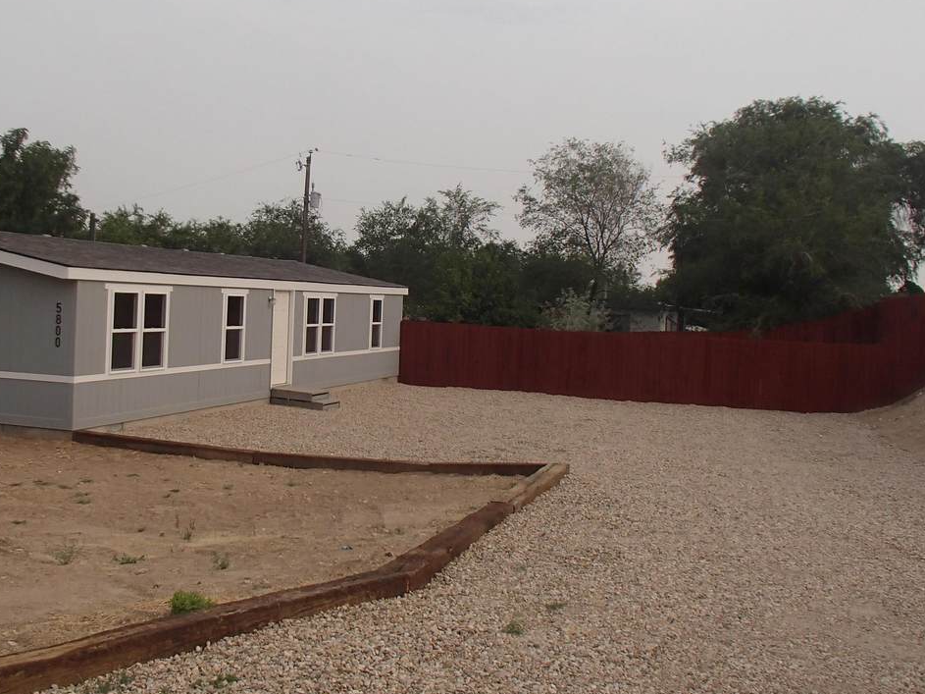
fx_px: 1015
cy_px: 300
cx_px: 378
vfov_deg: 37.6
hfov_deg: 48.7
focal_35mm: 38
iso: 100
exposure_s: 1/125
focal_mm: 5
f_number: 11
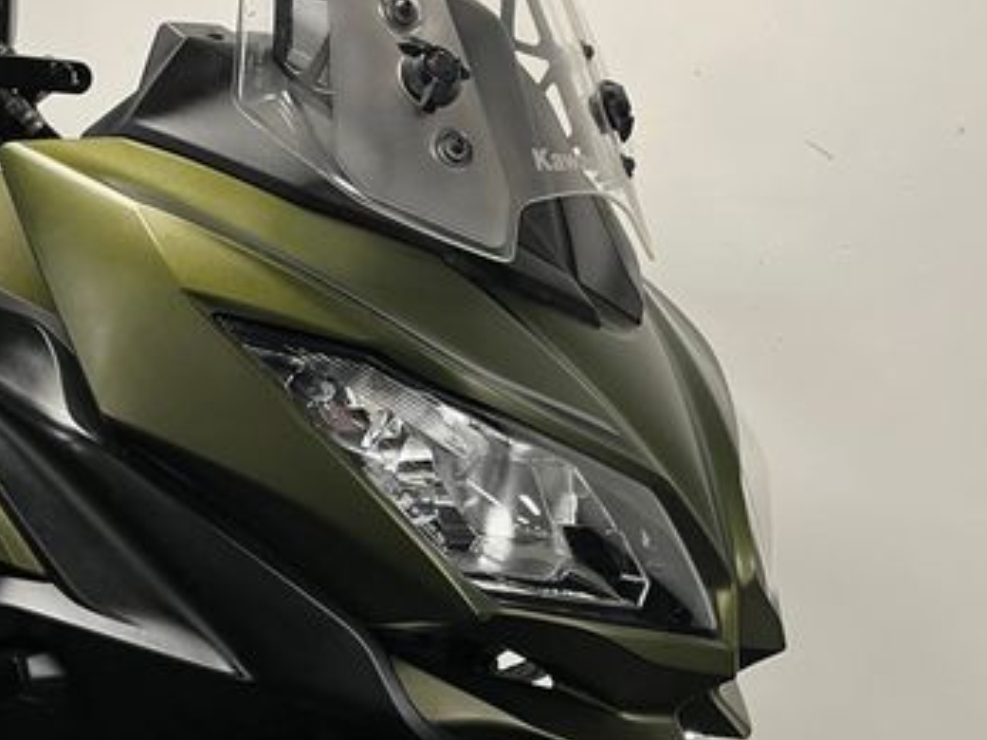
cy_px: 401
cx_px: 441
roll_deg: -1.4
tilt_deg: -10.0
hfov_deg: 39.6
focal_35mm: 48
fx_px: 1368
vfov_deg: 30.2
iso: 100
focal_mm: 5.1
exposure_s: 1/50
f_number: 1.6
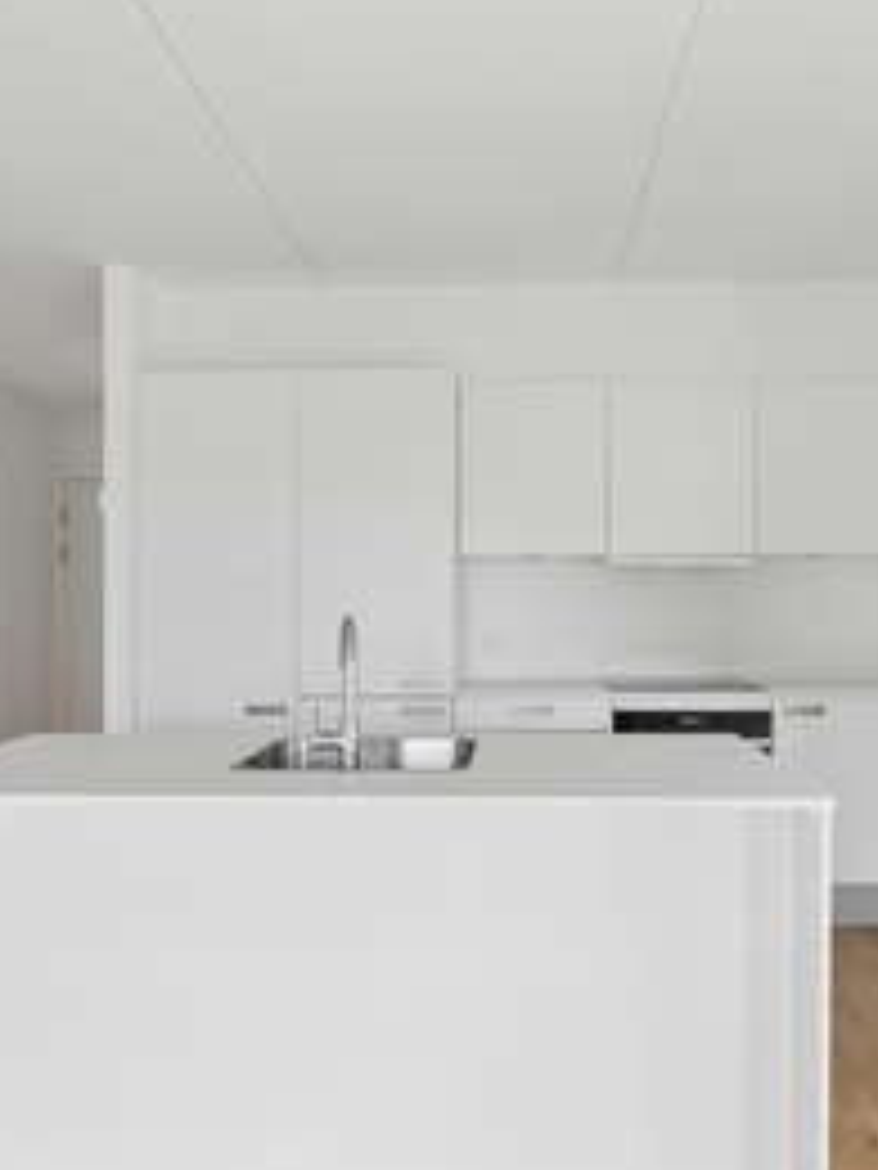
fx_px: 986
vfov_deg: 61.4
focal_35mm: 29
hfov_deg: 47.9
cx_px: 491
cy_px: 608
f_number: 8
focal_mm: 12.5
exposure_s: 1/13
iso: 200
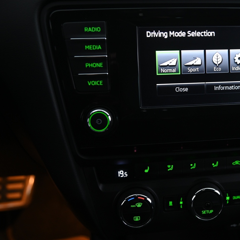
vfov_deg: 32.8
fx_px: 408
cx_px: 190
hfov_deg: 32.0
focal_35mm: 52
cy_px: 113
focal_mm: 38
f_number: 4
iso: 2000
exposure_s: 1/20
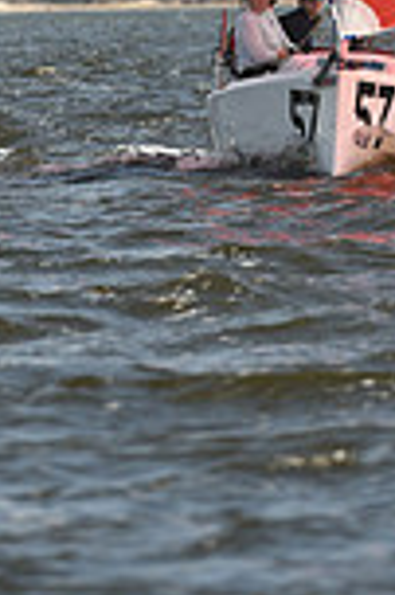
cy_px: -435
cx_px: 248
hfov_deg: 1.2
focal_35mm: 1146
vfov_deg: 1.8
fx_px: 18903
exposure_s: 1/1250
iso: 250
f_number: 6.3
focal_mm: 300
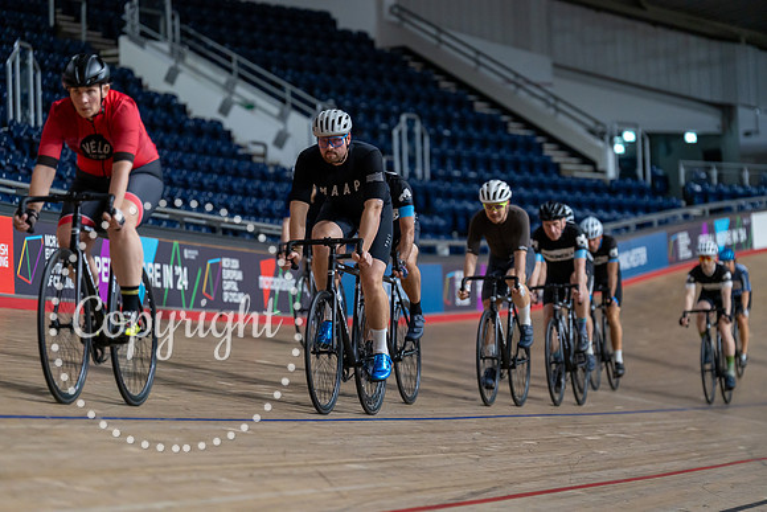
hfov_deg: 14.1
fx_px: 3111
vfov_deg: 9.4
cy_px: 256
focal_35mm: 146
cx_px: 384
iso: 3200
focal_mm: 146
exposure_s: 1/800
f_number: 2.8
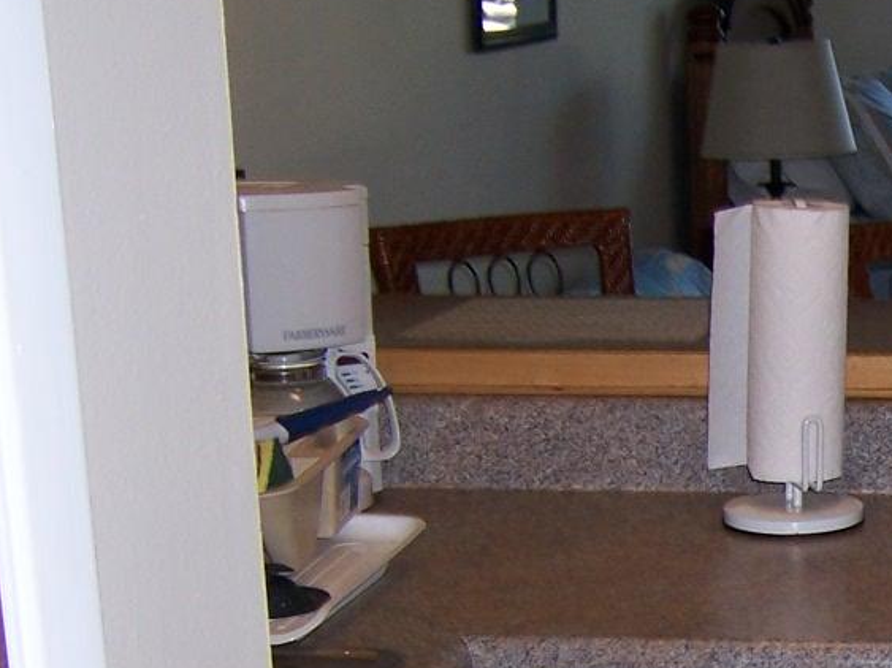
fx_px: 2344
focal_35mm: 91
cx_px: 1027
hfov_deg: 20.4
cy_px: 670
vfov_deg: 15.9
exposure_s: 1/60
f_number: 2.8
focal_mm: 5.5
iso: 80
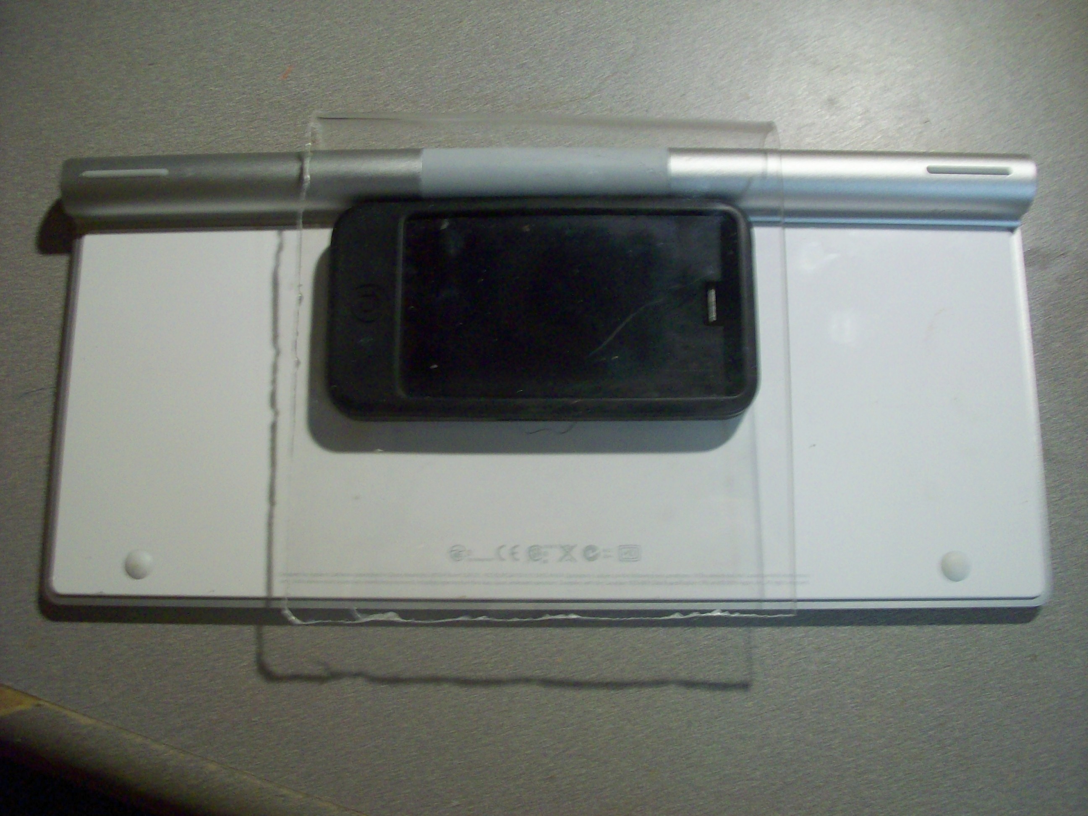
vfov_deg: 41.8
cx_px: 544
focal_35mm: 34
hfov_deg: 54.0
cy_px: 408
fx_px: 1069
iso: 160
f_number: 2.8
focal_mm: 5.7
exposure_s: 1/20.6
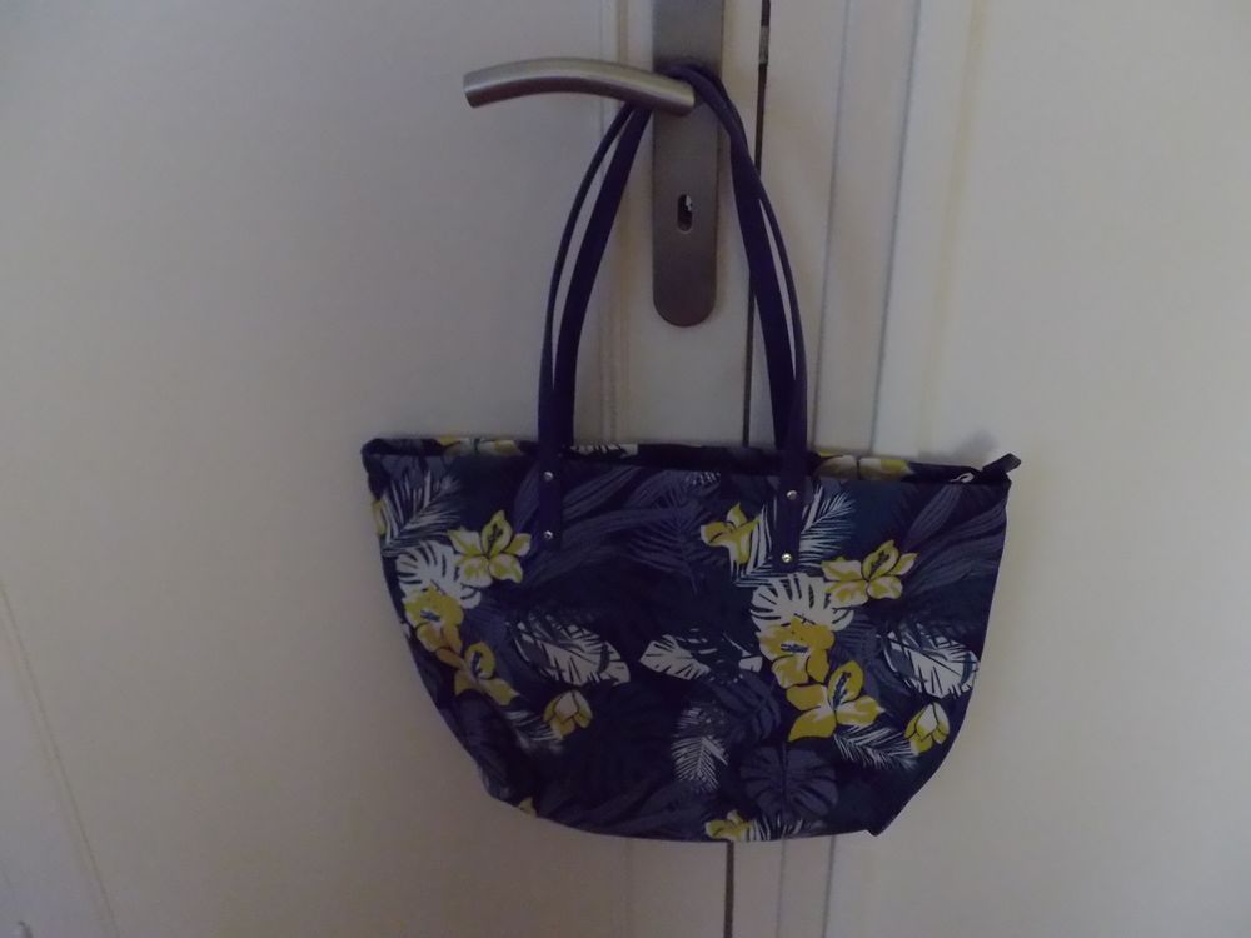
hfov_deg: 63.4
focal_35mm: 28
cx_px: 626
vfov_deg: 49.7
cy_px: 469
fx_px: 1012
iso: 800
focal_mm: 5
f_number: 3.1
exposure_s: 1/25
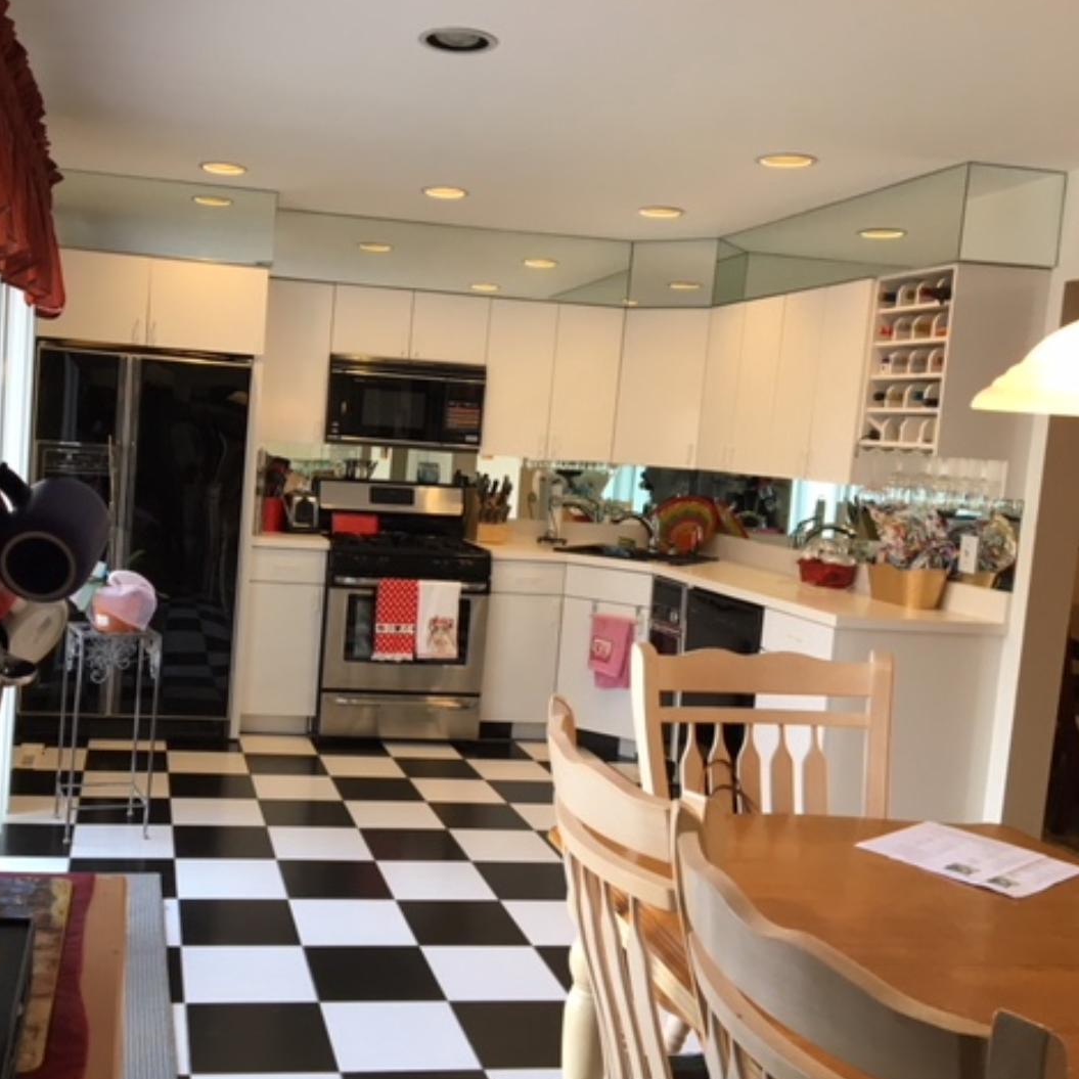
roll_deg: -3.1
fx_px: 1234
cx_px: 344
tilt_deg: -4.2
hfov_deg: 46.3
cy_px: 534
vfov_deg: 47.2
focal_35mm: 35
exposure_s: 1/30
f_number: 2.2
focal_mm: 4.15
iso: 25
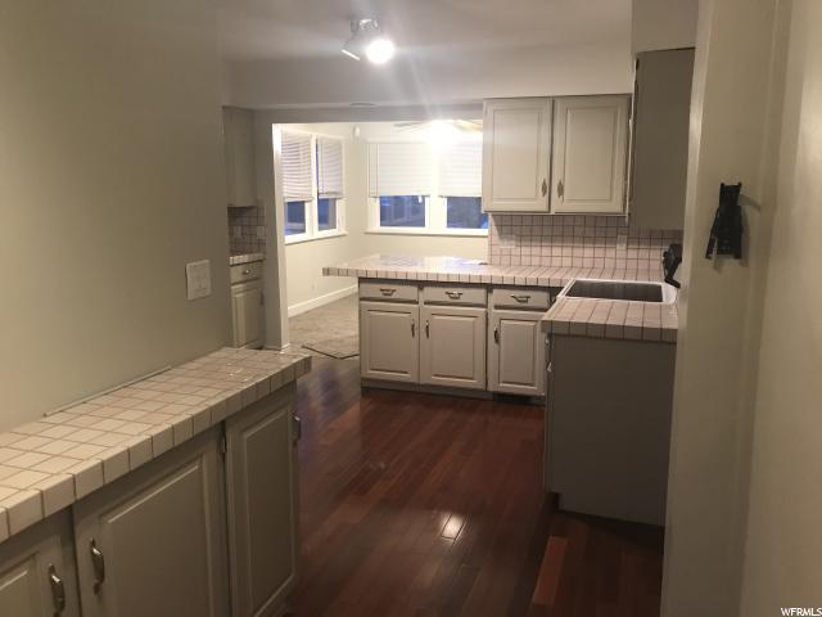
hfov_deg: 63.4
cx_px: 411
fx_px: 665
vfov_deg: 49.7
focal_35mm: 28
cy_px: 308
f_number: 1.8
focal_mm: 3.99
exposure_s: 1/15
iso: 100
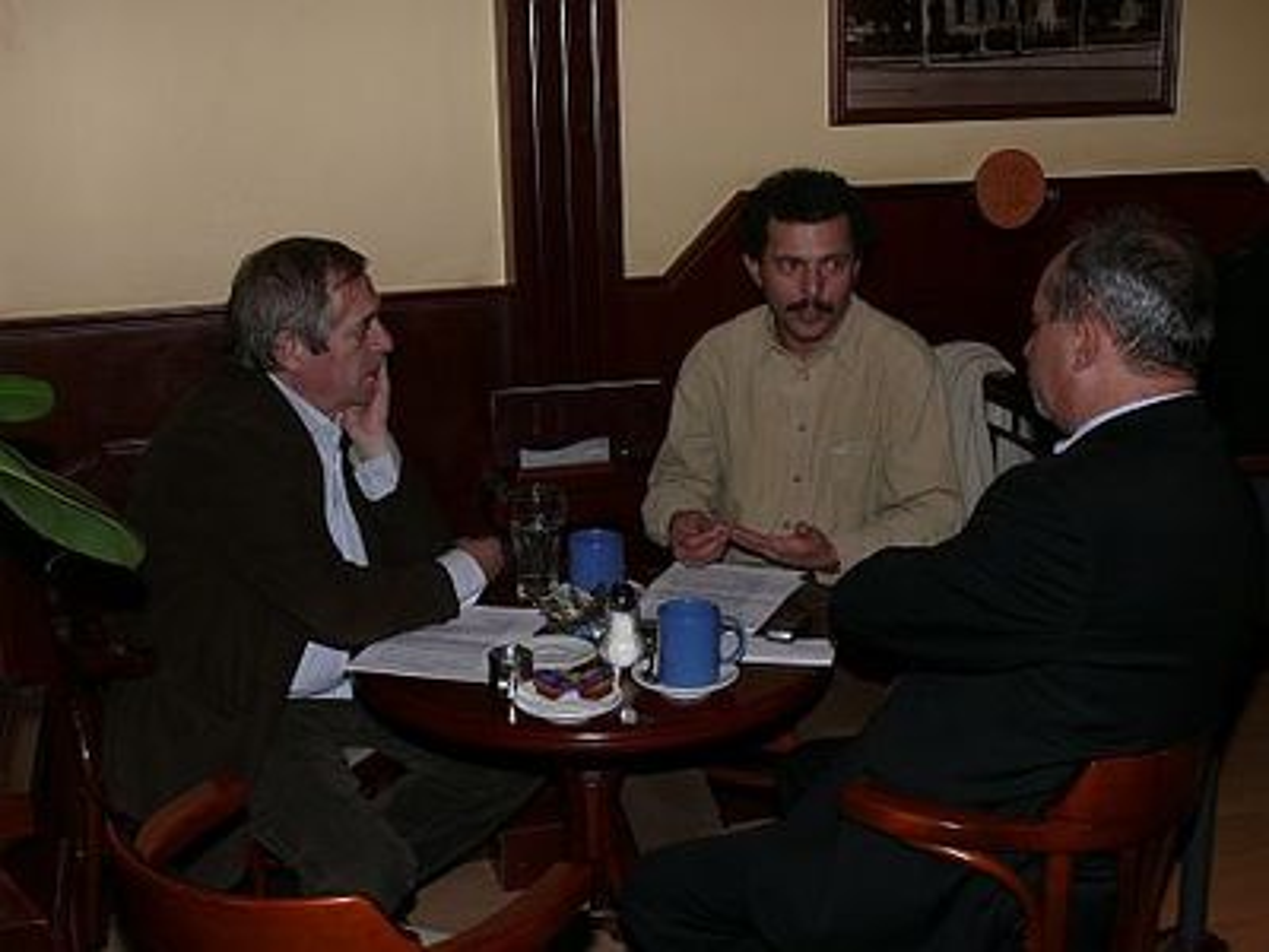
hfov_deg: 42.9
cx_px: 634
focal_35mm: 44
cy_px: 476
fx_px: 1613
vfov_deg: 32.9
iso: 100
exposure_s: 1/30
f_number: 4
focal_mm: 8.5
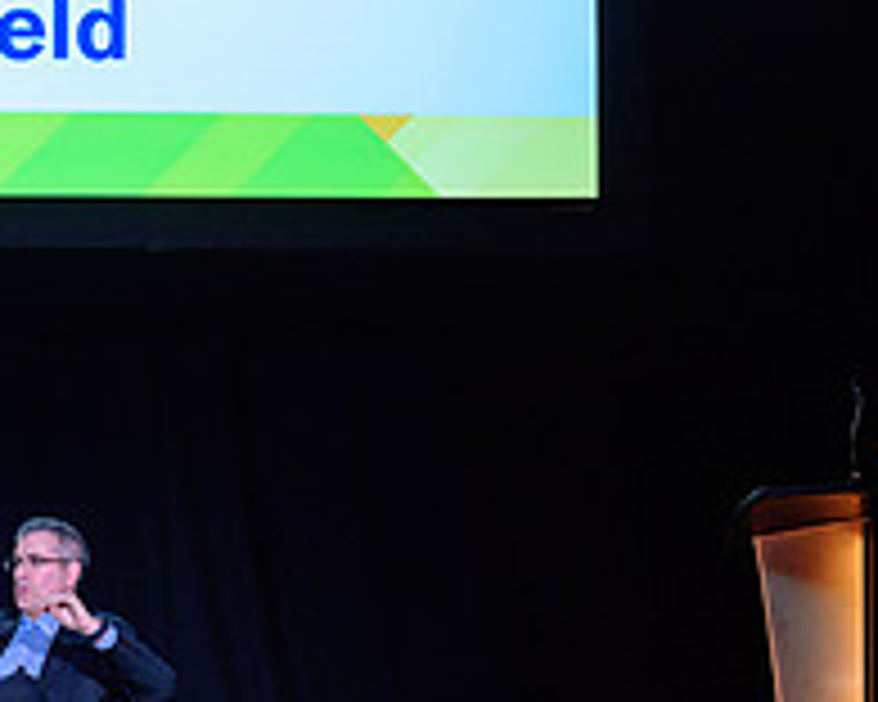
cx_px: -284
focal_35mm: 197
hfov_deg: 9.6
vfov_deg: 7.8
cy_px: 619
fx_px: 5119
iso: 1600
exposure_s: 1/100
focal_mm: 70
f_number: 3.2
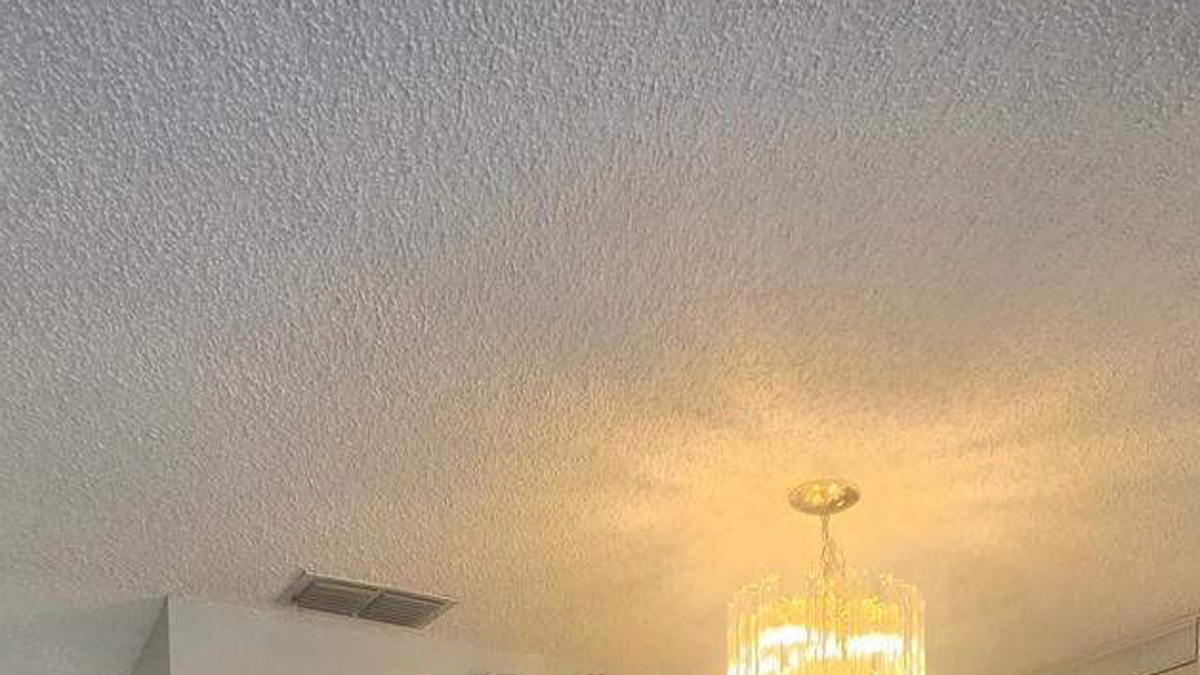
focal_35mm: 36
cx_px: 651
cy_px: 1127
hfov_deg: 55.2
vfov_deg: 23.0
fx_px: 1146
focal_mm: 2.2
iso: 400
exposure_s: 1/120
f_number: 2.2
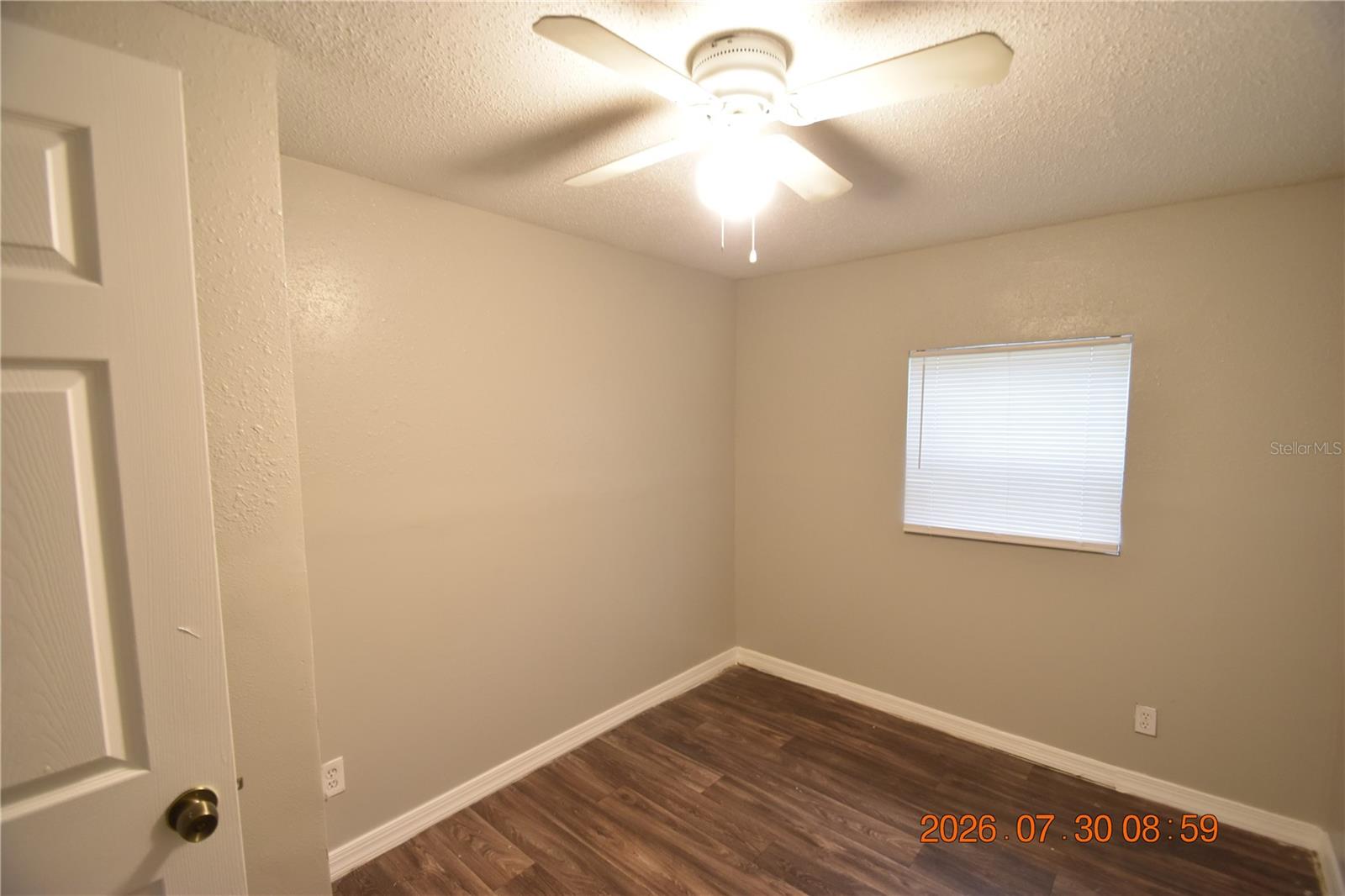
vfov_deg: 77.3
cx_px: 672
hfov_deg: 100.4
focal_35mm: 15
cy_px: 448
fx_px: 560
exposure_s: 1/20
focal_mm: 10
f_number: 3.5
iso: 800
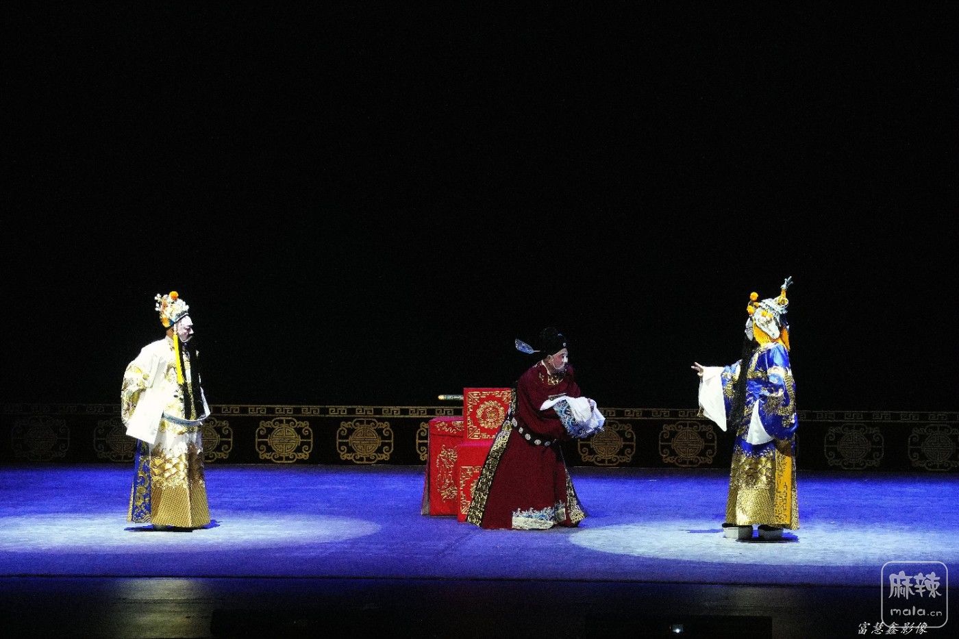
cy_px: 320
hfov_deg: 24.2
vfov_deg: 16.3
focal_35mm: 84
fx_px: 2237
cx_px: 480
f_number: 5
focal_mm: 84
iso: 12800
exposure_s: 1/500
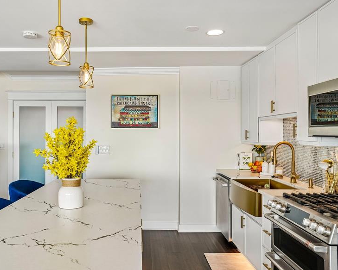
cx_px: 139
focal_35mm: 29
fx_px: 290
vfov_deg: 50.0
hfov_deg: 60.0
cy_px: 135
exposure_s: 1/60
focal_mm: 22
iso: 320
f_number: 8
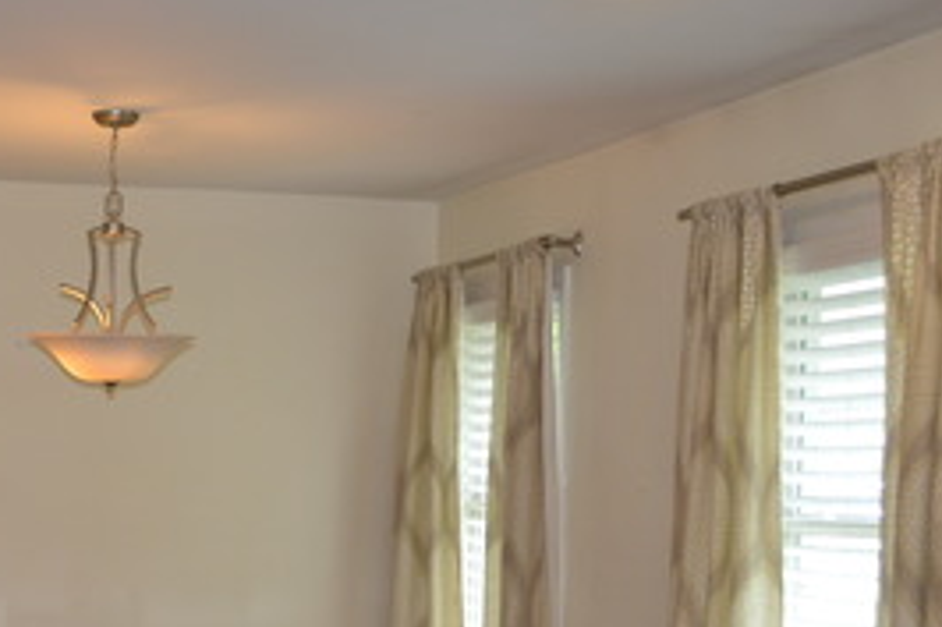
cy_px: 512
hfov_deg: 29.5
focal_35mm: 65
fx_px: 1700
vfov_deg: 20.6
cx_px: 64
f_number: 4
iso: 400
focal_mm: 18
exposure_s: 1/80
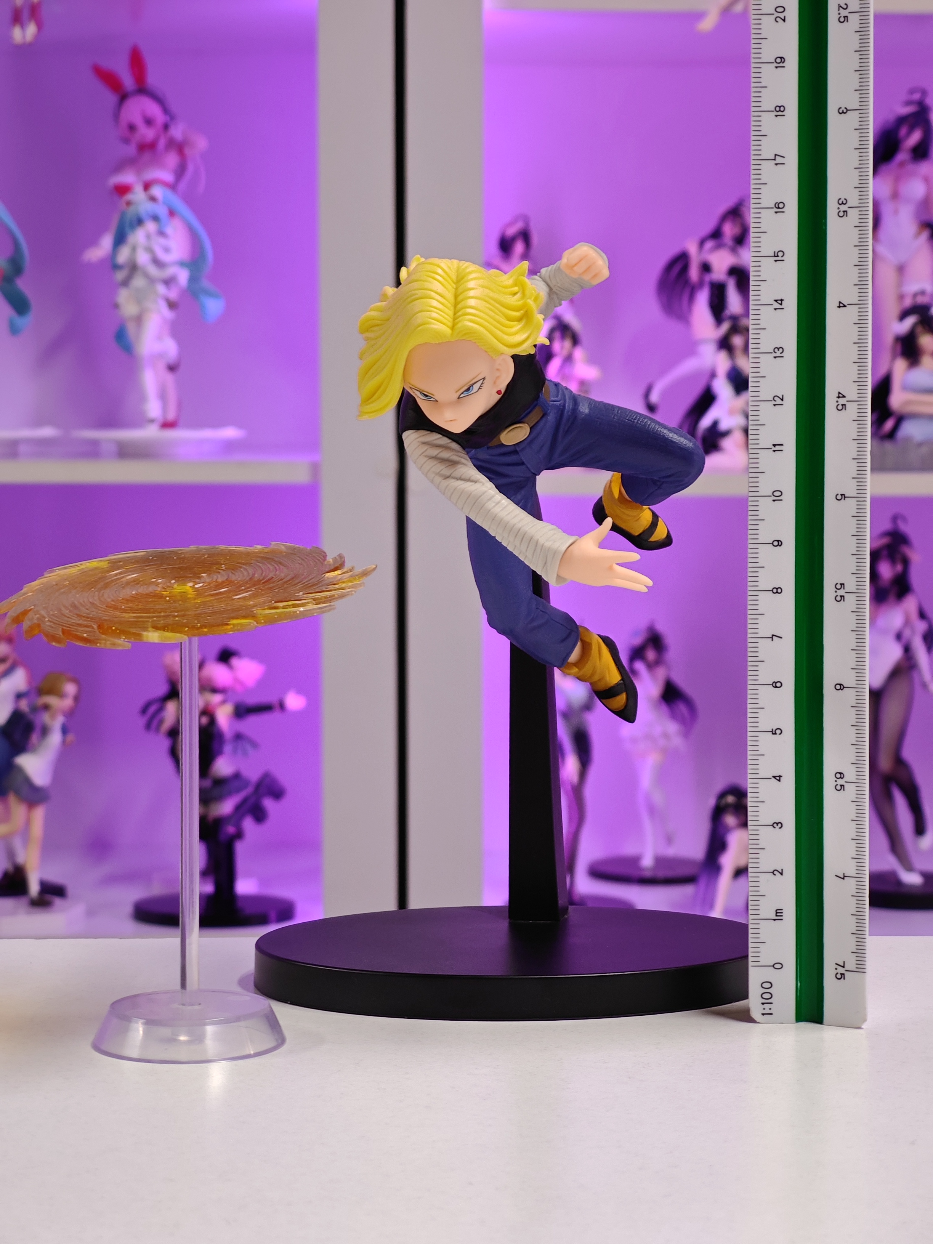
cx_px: 466
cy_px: 622
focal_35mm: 80
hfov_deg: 18.4
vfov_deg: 24.4
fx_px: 2875
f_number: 2.4
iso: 400
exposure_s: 1/19.2
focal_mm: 7.48
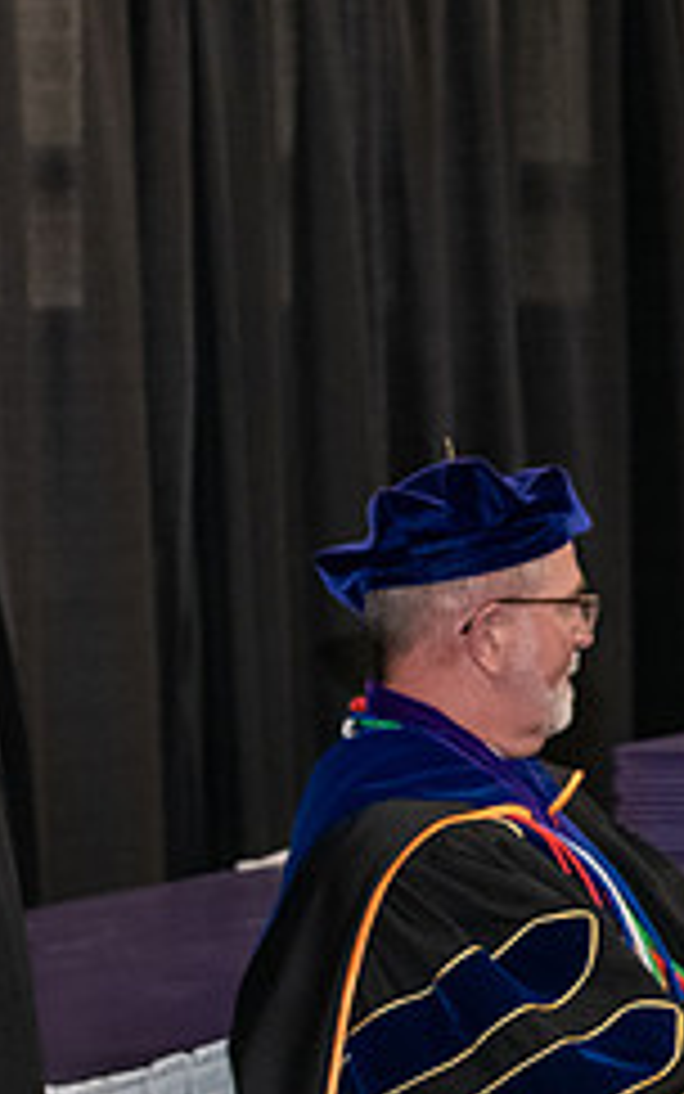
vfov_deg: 12.3
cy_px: 385
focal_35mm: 170
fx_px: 5067
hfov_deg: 7.6
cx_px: 1008
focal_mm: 70
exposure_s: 1/200
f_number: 5
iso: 2500
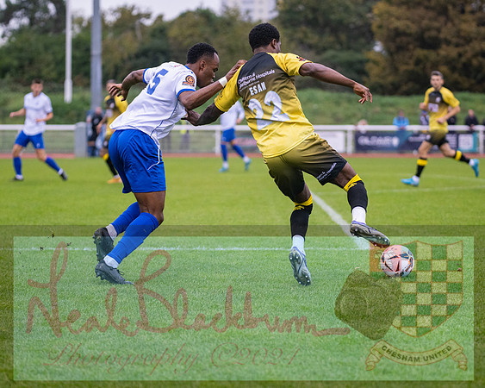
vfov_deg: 10.8
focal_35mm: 143
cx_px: 243
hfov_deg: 13.5
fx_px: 2053
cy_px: 196
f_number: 2.8
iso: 1600
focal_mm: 125
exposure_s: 1/1600
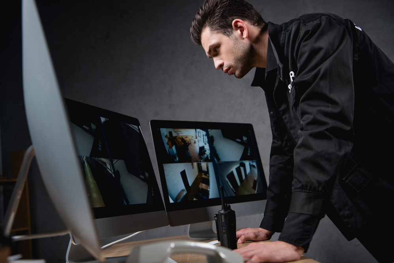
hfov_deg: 42.7
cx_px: 197
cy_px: 132
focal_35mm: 46
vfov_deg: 29.3
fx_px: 504
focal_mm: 46
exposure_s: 1/200
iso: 200
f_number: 4
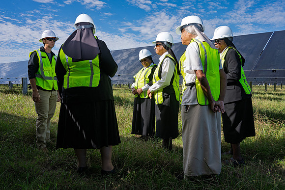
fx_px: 222
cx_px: 142
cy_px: 95
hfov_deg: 65.5
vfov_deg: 46.4
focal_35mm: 28
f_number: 9
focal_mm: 28
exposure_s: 1/500
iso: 200
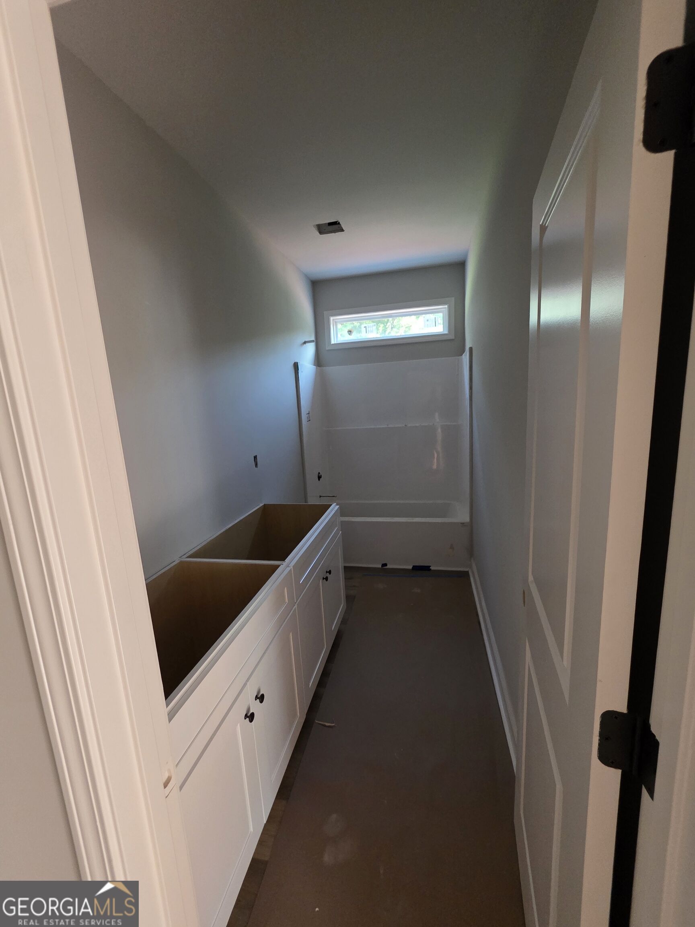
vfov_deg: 106.2
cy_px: 464
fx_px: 348
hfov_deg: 89.9
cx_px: 348
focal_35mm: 13
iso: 500
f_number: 1.9
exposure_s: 1/60
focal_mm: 2.2
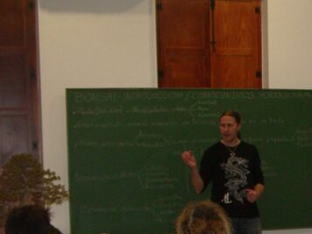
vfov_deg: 15.4
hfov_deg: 19.6
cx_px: 378
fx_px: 848
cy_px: 244
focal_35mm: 94
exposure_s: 1/60
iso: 200
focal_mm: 5.8
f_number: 2.6
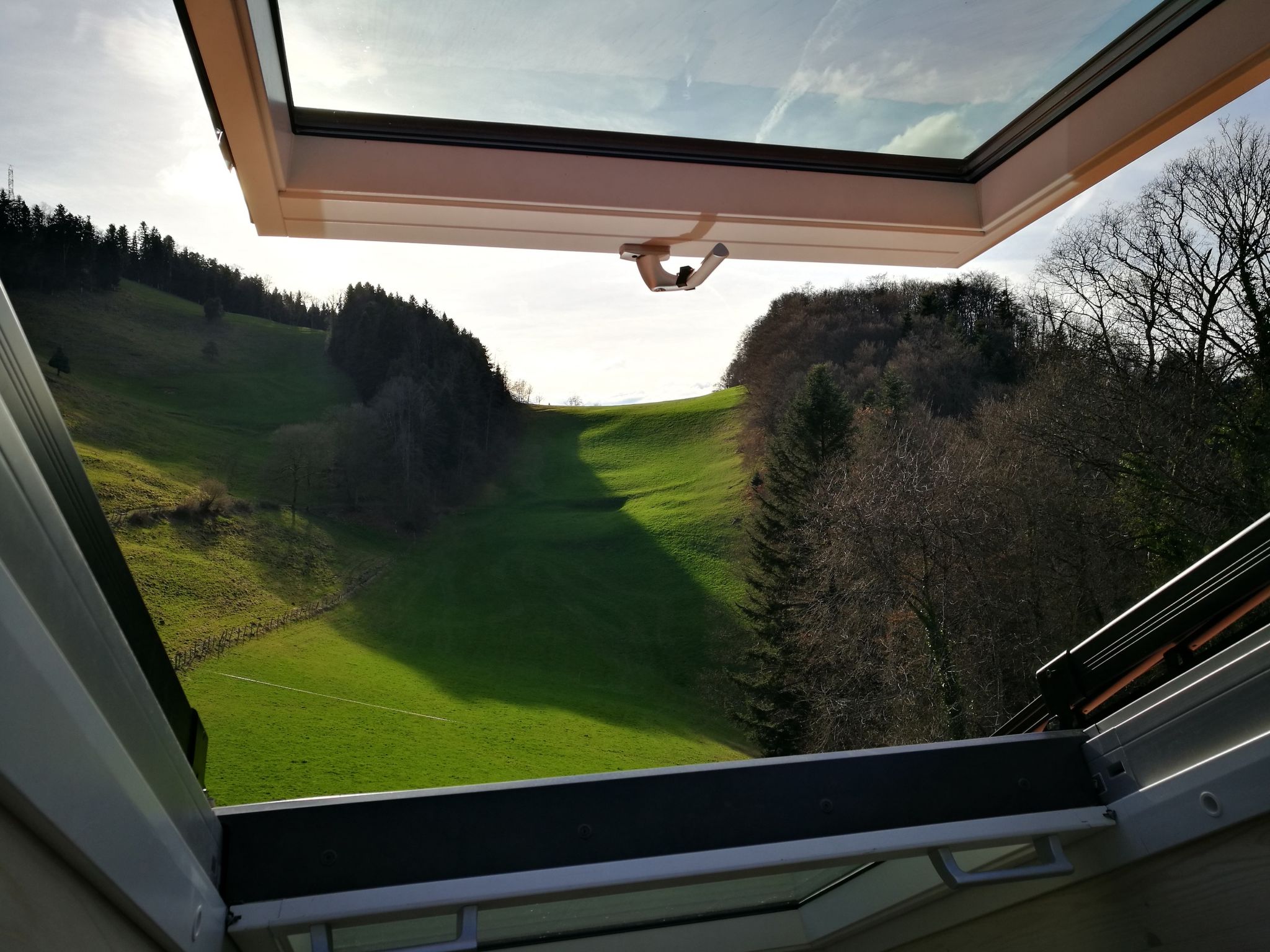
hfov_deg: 65.3
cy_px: 476
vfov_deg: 51.4
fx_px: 991
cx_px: 635
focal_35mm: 27
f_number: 2.2
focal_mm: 4.5
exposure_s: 1/810
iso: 50
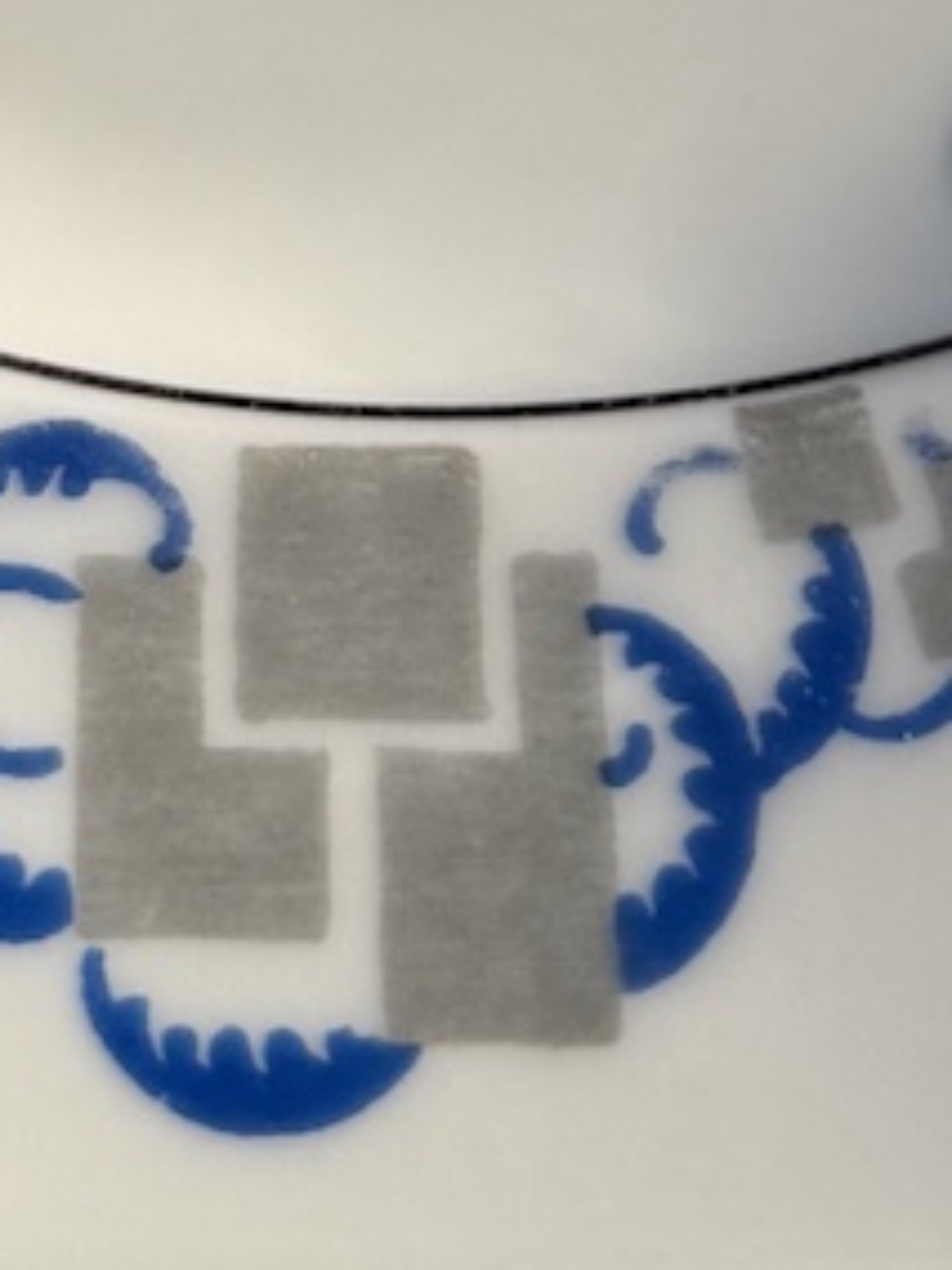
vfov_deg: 11.2
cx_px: 237
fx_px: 5940
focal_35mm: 162
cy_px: -1127
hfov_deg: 9.1
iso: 80
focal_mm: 6.76
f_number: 1.78
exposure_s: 1/121
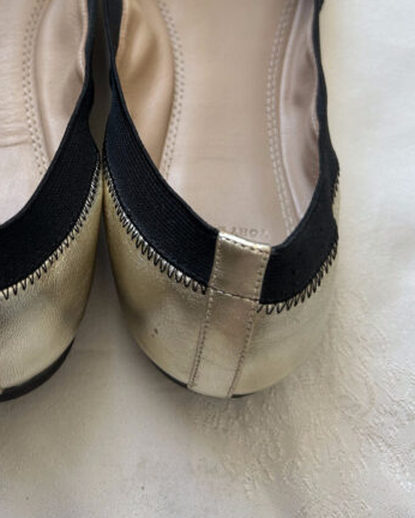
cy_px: 127
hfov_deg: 31.5
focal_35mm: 47
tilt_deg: -65.4
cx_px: 104
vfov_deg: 38.5
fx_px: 721
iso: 64
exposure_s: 1/121
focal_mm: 5.7
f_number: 1.5
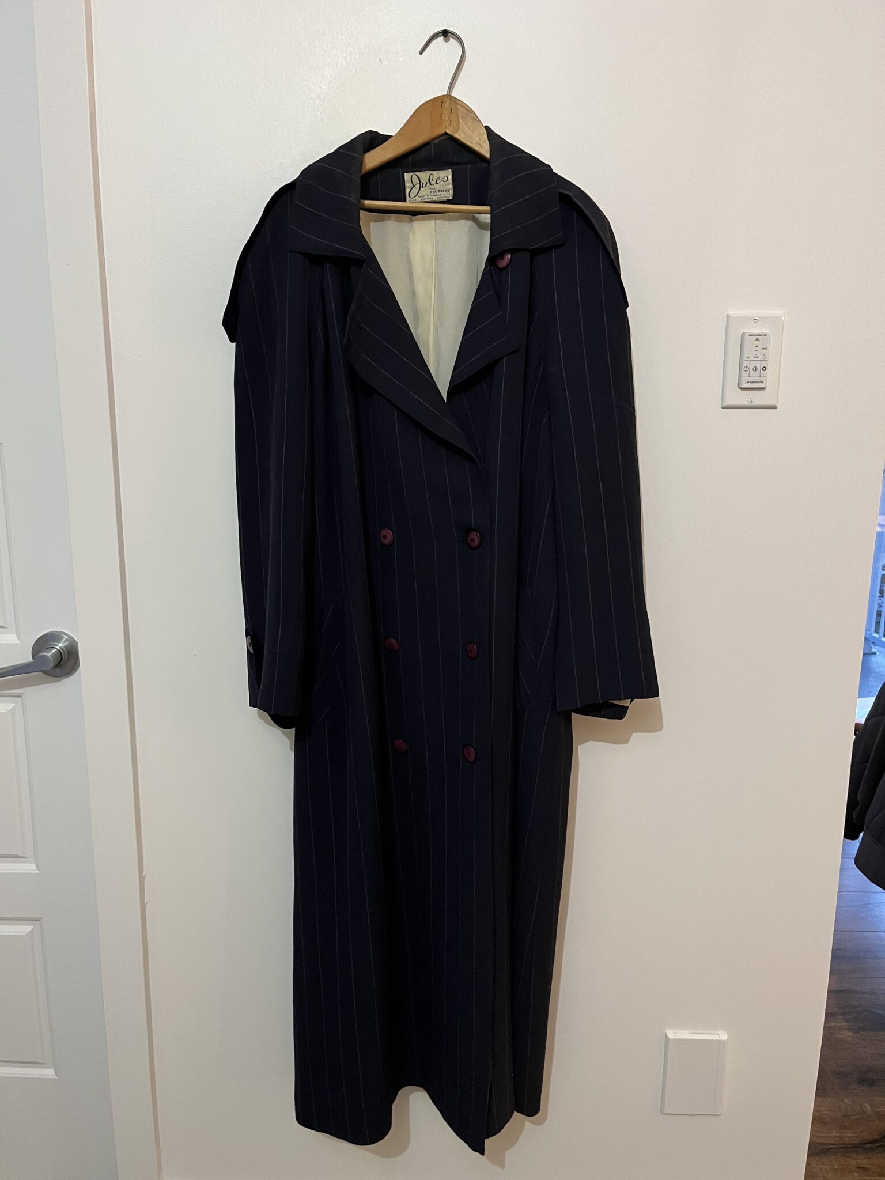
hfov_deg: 53.1
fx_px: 886
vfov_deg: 67.3
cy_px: 590
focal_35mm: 26
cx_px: 442
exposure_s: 1/40
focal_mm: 5.1
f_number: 1.6
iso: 400
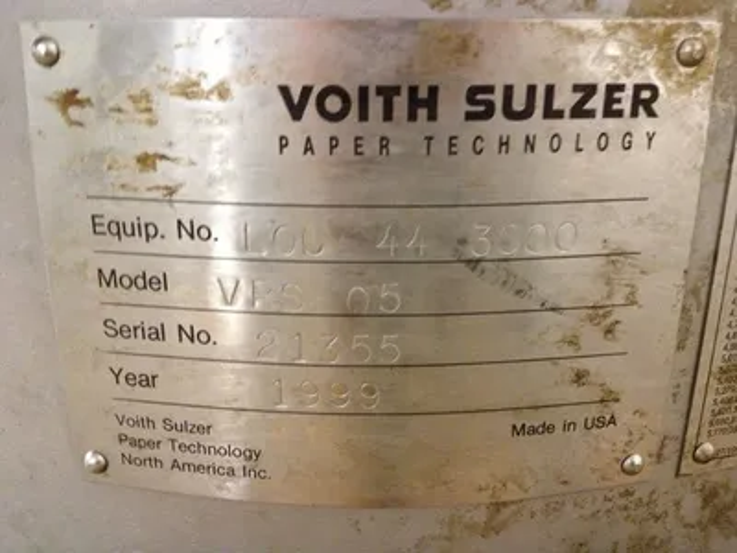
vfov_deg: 40.7
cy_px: 276
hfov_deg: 52.6
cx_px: 368
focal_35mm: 35
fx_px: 745
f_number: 2.4
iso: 400
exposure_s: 1/15
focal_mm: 4.28
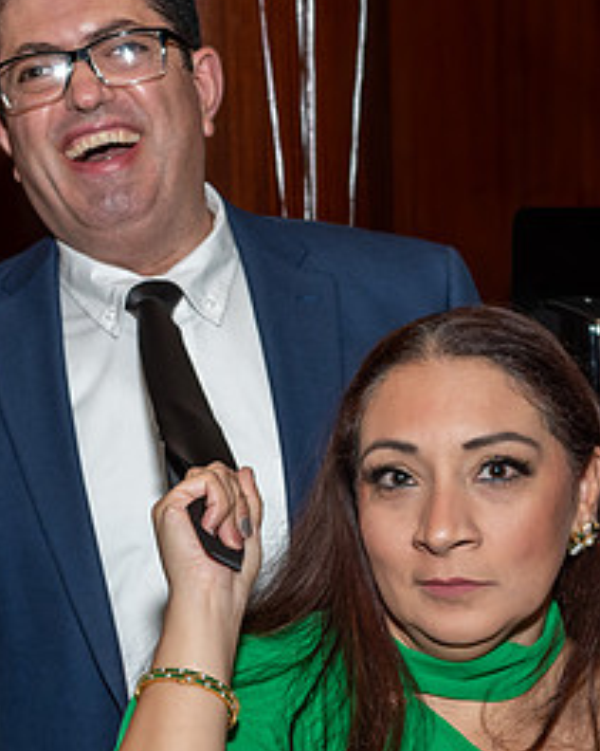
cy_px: 574
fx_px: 3154
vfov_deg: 13.5
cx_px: 278
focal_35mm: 142
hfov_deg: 10.9
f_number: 7.1
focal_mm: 38
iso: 500
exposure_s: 1/250
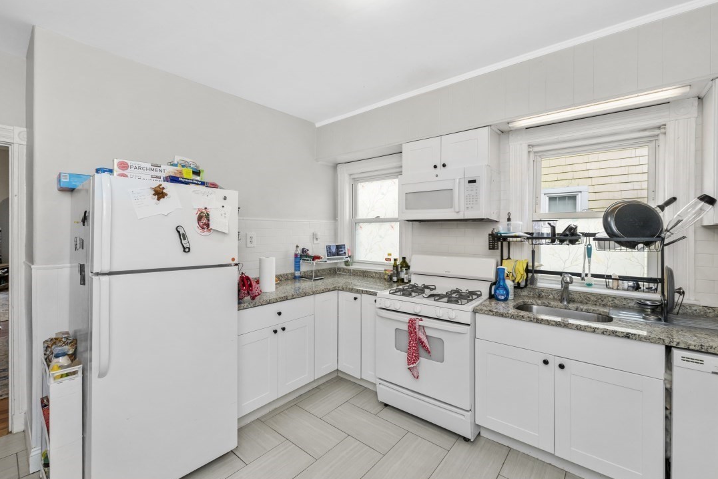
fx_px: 299
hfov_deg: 100.4
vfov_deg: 77.3
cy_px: 232
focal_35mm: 15
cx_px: 363
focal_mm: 14
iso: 400
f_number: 5.6
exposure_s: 1/160
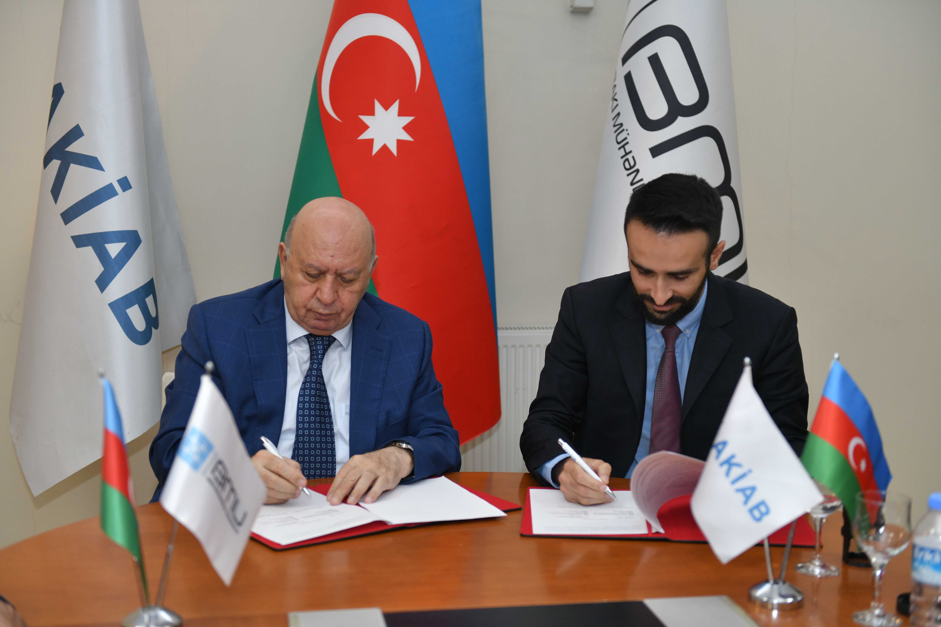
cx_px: 470
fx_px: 1255
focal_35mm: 48
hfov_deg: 41.1
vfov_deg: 28.1
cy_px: 314
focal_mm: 48
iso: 800
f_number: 2.8
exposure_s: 1/250
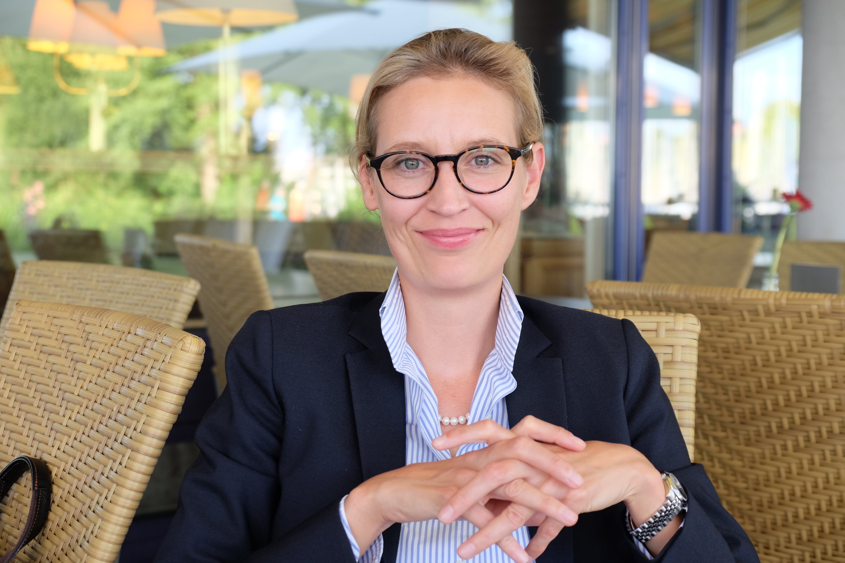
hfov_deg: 36.2
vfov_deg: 24.6
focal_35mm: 55
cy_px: 282
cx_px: 422
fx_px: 1291
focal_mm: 36.6
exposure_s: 1/60
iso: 640
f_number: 4.5
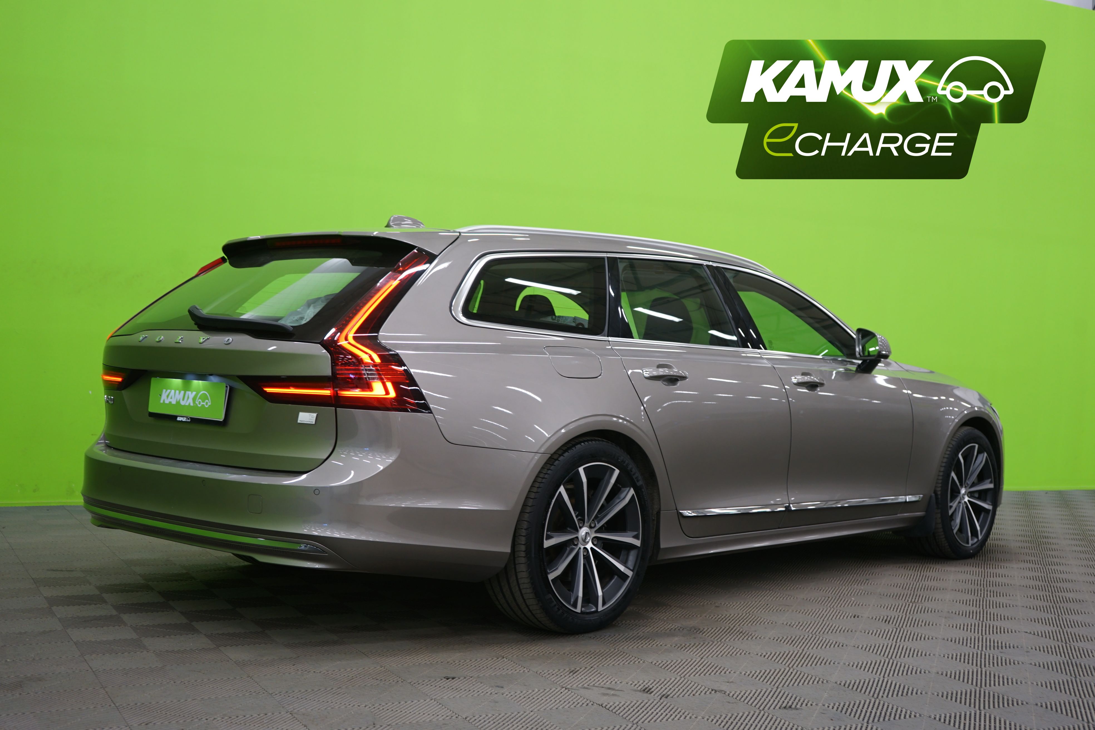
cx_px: 548
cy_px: 365
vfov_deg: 31.9
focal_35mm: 42
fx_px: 1277
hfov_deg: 46.4
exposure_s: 1/10
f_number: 4.5
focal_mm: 42
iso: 400
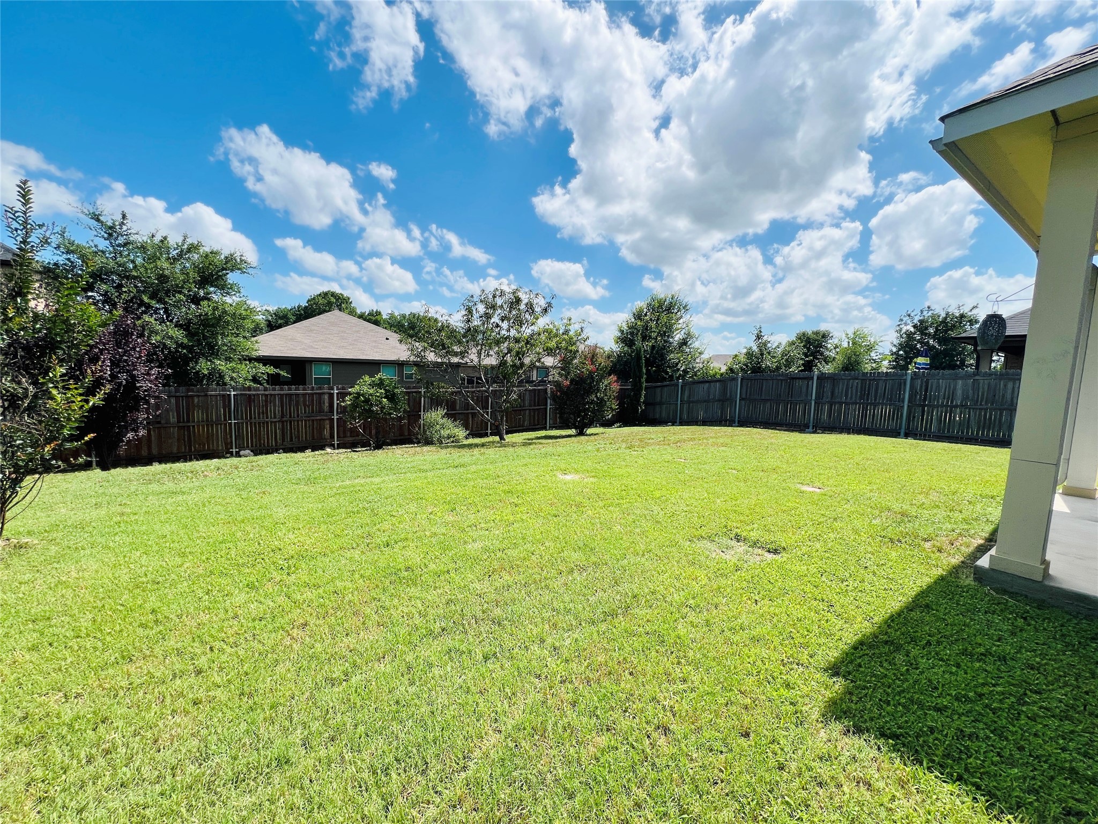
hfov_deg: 106.2
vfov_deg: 89.9
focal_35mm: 13
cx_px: 549
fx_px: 412
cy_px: 412
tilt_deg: -4.6
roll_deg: -2.5
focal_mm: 1.57
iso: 32
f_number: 1.8
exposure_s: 1/1647
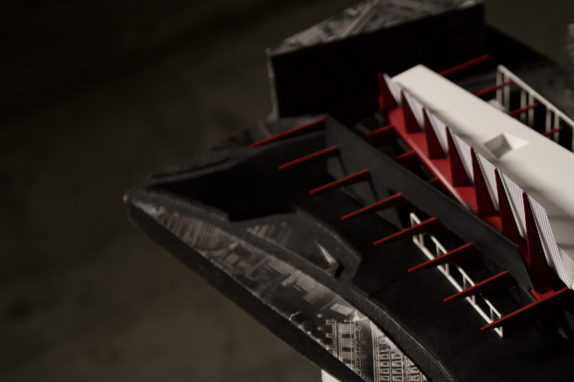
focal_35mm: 91
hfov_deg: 21.8
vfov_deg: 15.0
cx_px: 522
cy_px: 243
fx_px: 1451
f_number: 2.8
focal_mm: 48
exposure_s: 1/200
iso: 800
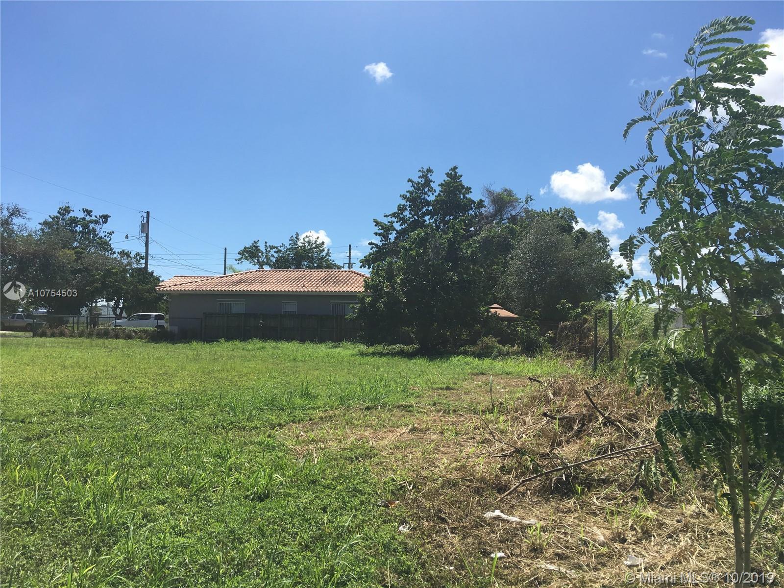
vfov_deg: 48.2
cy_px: 294
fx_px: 657
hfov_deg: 61.7
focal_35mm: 29
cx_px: 392
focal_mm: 4.15
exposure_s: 1/1876
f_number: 2.2
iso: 25
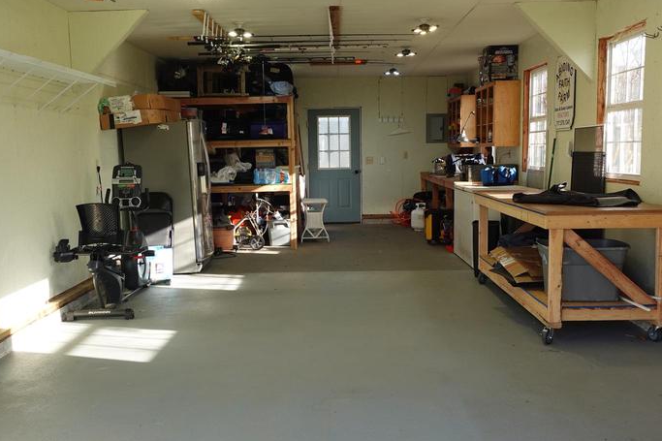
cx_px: 321
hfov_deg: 53.1
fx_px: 662
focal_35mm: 36
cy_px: 232
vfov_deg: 36.8
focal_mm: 9.4
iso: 125
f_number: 4
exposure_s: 1/100
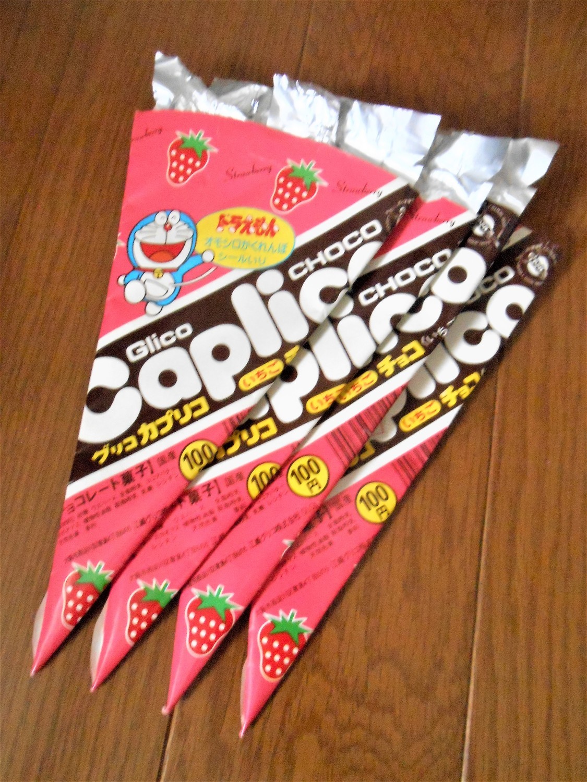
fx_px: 588
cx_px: 294
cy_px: 391
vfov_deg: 67.3
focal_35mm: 26
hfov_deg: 53.1
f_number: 3.5
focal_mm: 4.6
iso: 800
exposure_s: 1/25
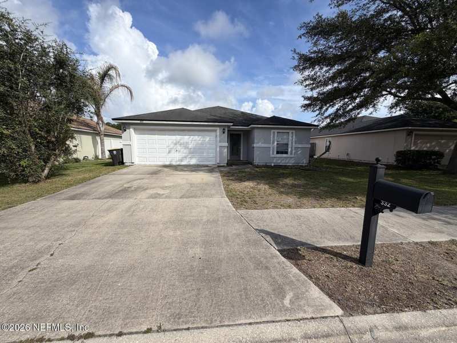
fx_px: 185
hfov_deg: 102.1
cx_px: 228
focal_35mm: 14
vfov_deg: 85.7
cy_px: 172
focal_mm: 2.22
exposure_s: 1/1001
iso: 20
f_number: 2.2
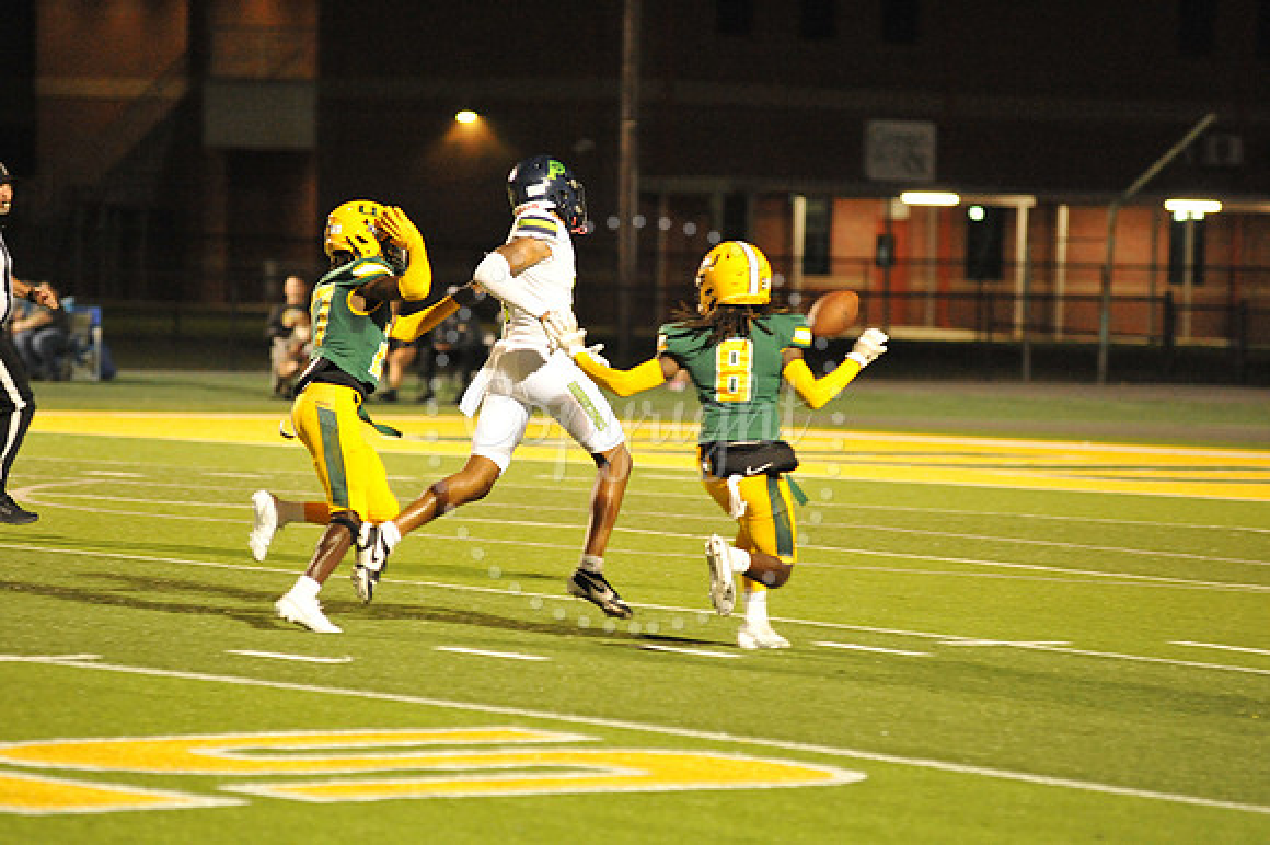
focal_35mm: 200
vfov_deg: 6.9
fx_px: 7051
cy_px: 422
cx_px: 635
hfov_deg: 10.3
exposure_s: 1/320
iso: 6400
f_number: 4
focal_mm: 200
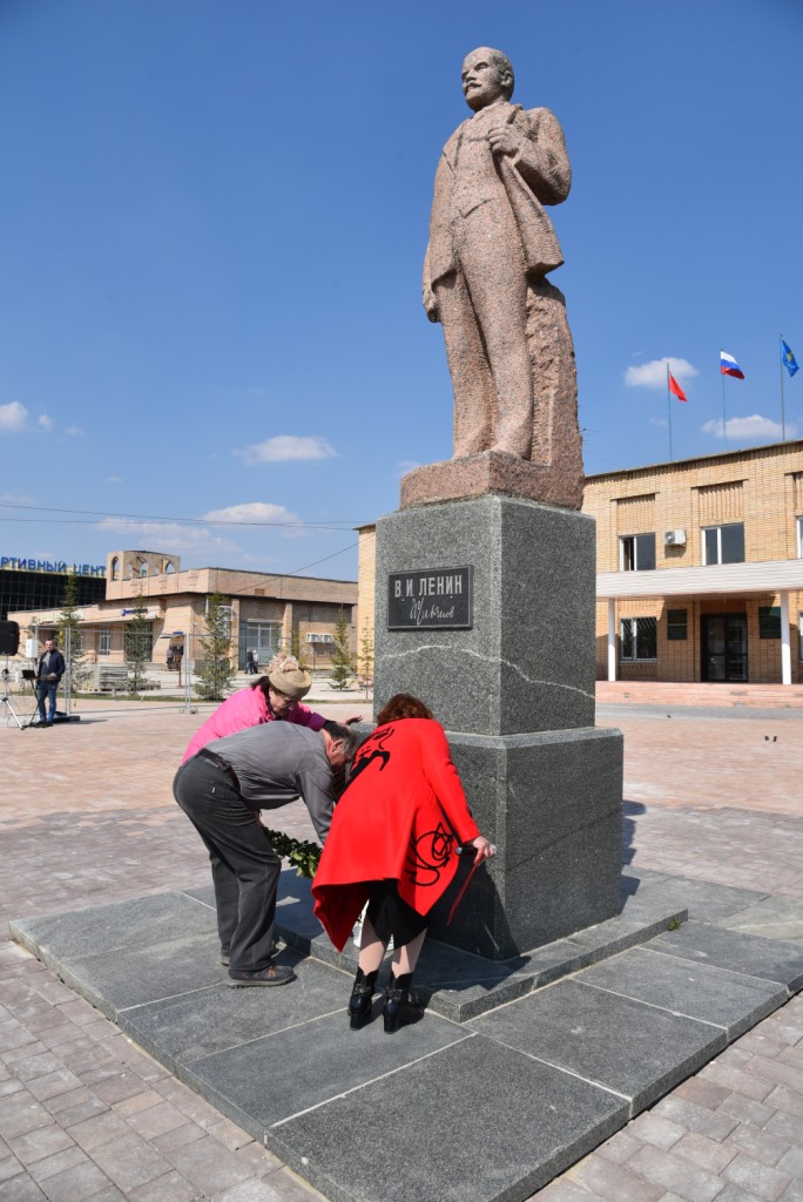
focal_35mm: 24
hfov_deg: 53.2
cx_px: 402
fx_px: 802
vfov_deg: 73.7
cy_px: 601
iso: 200
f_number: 10
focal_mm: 24
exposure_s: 1/400
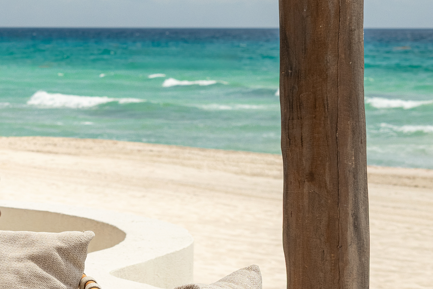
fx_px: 1864
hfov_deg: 12.6
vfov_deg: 8.8
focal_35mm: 155
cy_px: 53
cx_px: -218
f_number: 7.1
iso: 250
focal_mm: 50
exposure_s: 1/2500
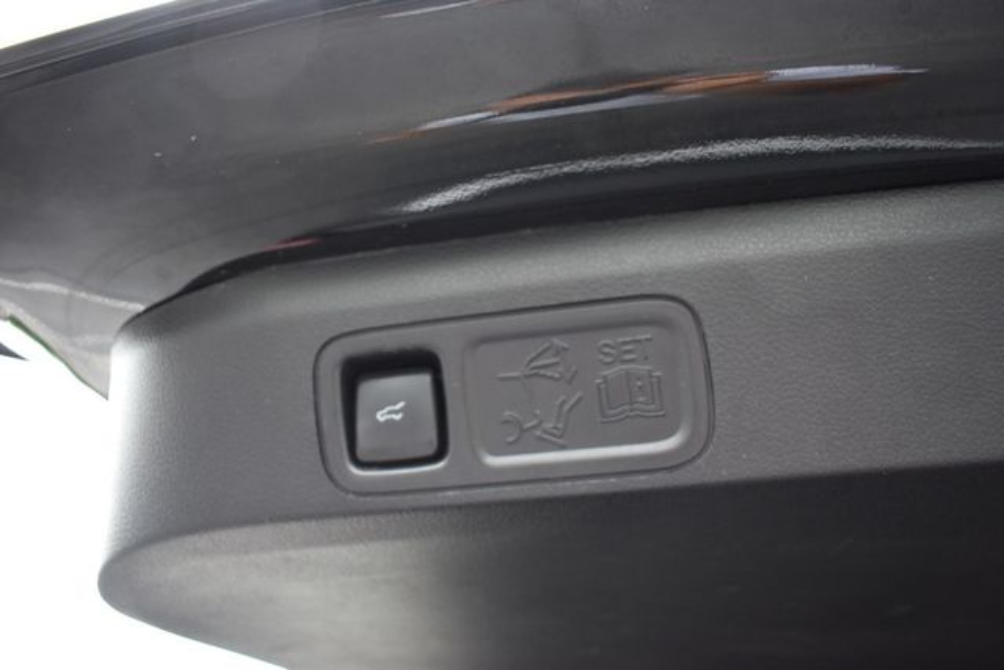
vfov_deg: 48.0
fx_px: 753
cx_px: 502
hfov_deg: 67.4
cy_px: 335
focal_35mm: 27
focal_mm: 18
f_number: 3.5
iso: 720
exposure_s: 1/250
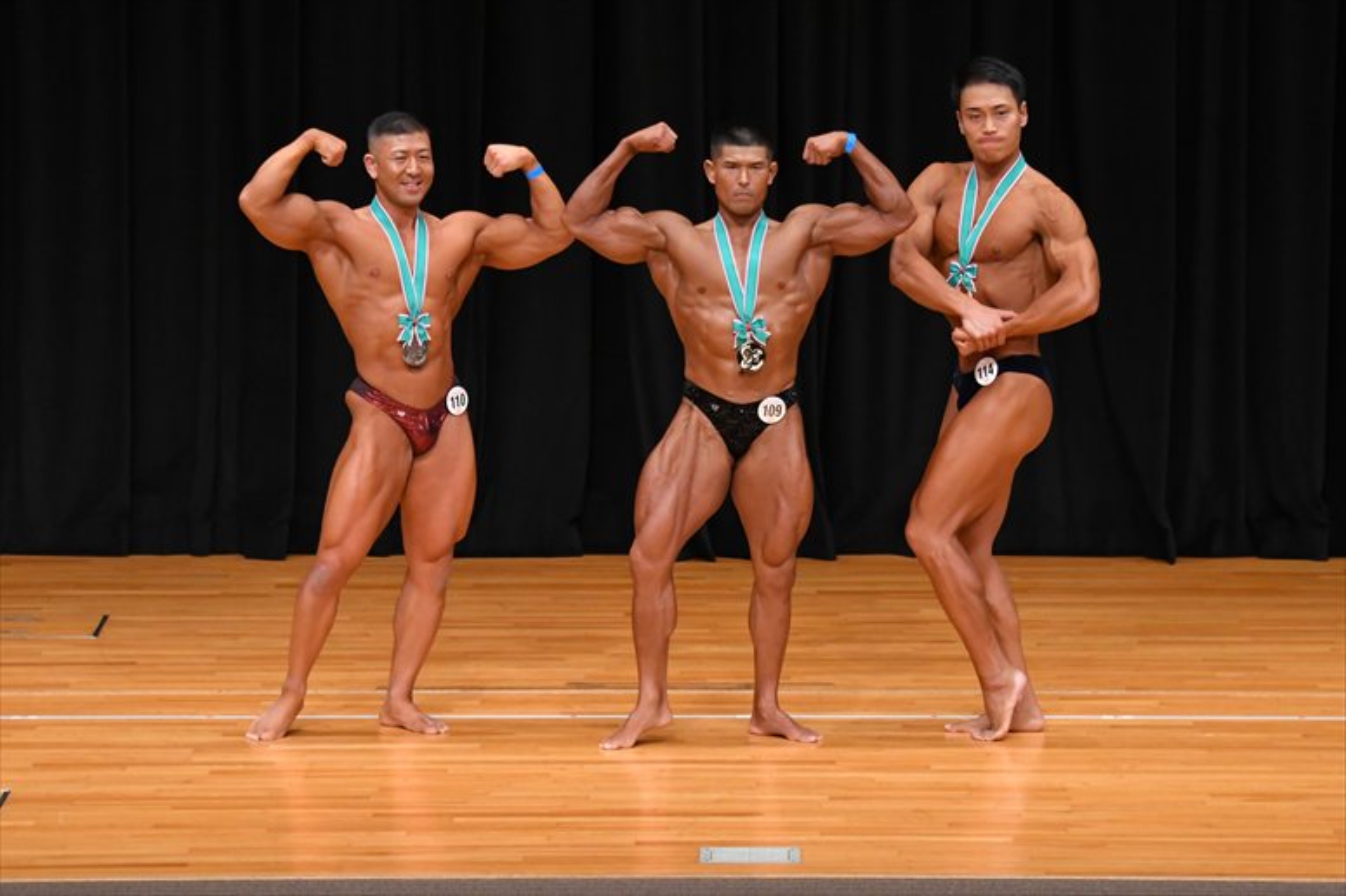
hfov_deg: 9.2
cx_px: 673
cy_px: 448
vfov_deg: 6.1
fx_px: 8409
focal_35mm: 225
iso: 3200
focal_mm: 150
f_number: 5.6
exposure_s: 1/400
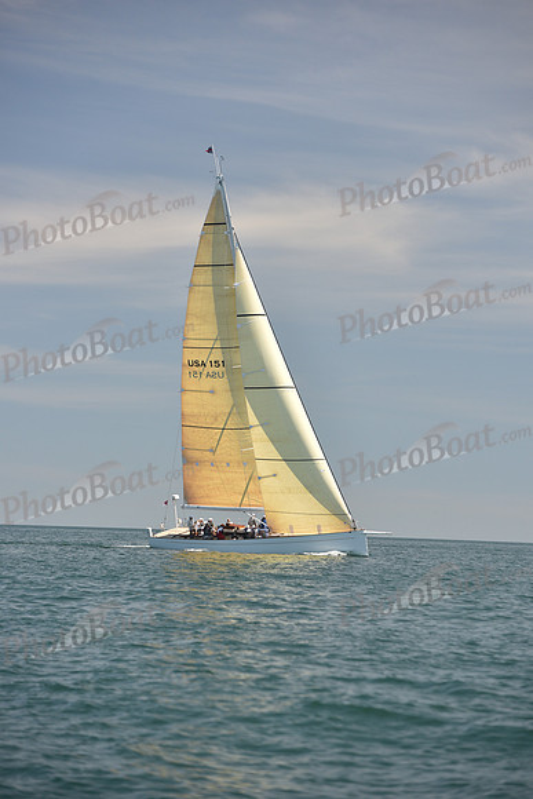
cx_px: 266
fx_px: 2996
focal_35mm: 135
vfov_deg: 15.2
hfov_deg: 10.2
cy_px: 400
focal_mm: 135
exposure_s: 1/800
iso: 250
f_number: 4.5
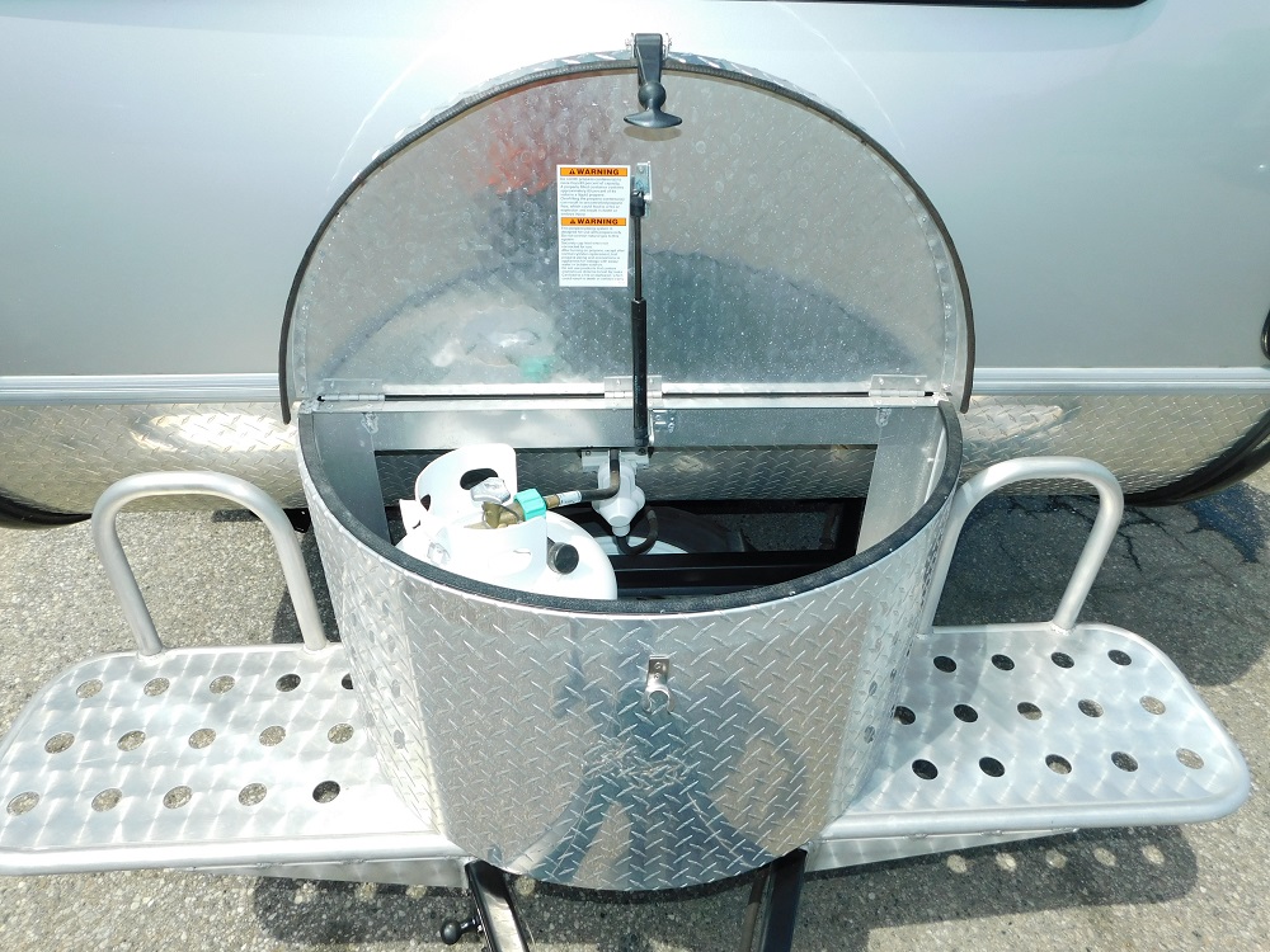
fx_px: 881
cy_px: 476
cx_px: 635
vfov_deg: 56.8
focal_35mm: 24
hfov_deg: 71.6
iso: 125
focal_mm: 4.1
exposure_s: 1/800
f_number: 3
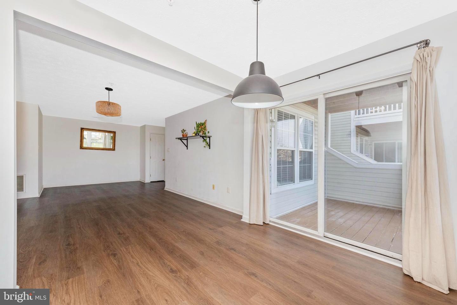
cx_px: 228
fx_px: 178
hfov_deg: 104.2
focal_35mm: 14
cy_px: 152
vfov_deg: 81.2
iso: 125
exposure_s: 1/60
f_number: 7.1
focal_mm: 14
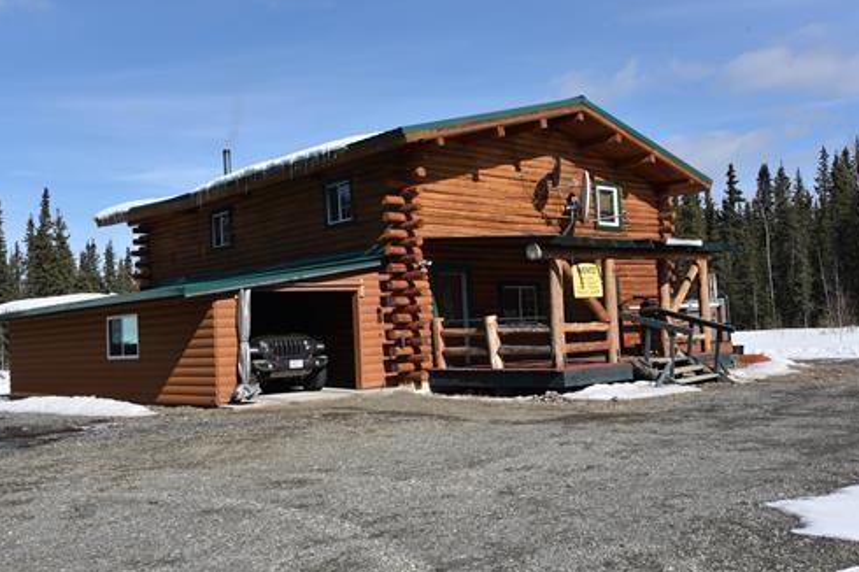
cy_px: 296
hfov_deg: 51.9
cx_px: 439
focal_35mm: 37
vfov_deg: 35.9
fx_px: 882
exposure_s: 1/400
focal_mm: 34
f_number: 10
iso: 200
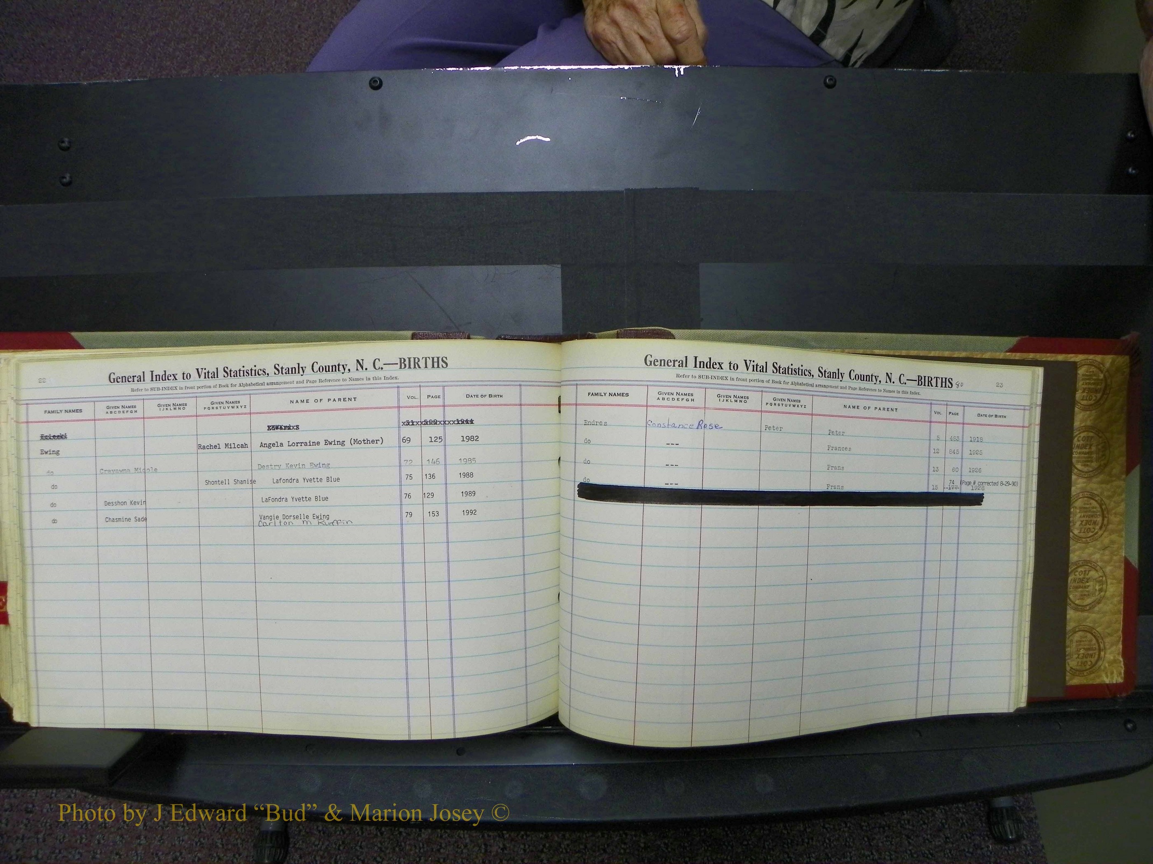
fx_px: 866
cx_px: 576
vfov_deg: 53.1
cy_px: 432
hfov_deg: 67.3
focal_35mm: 26
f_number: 2.8
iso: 100
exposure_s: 1/30
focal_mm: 4.6
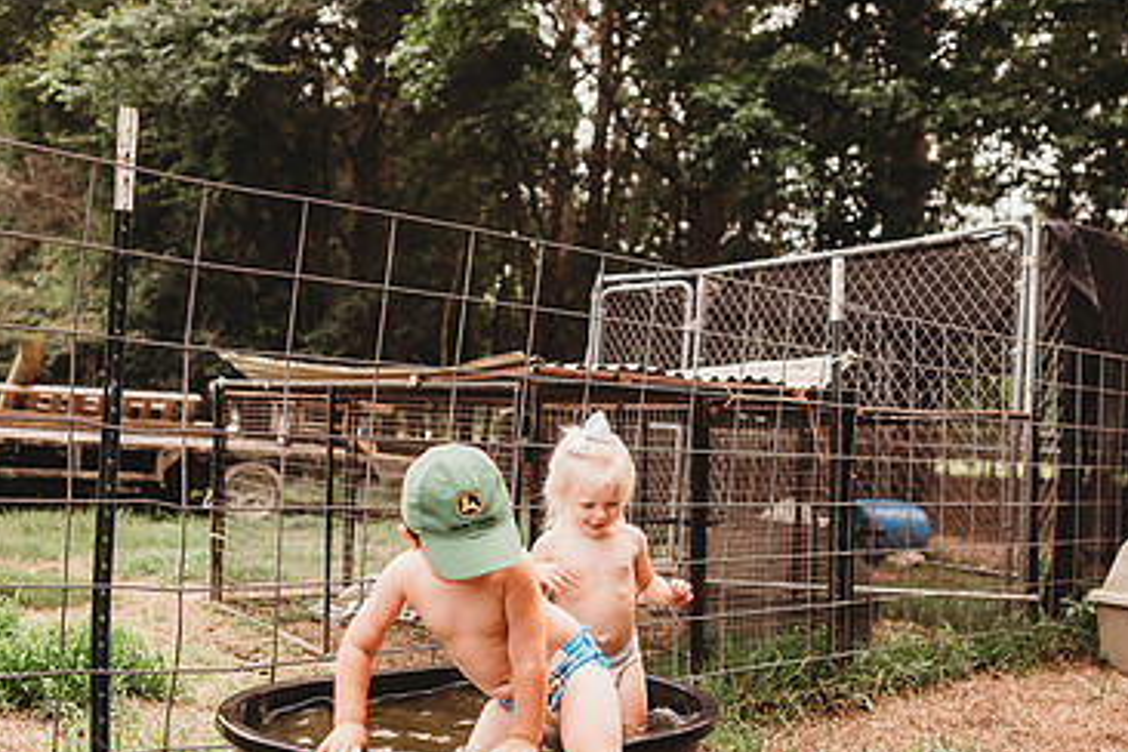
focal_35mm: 38
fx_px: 1191
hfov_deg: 50.7
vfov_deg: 35.0
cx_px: 536
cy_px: 433
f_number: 2.2
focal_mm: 24
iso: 100
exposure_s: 1/400
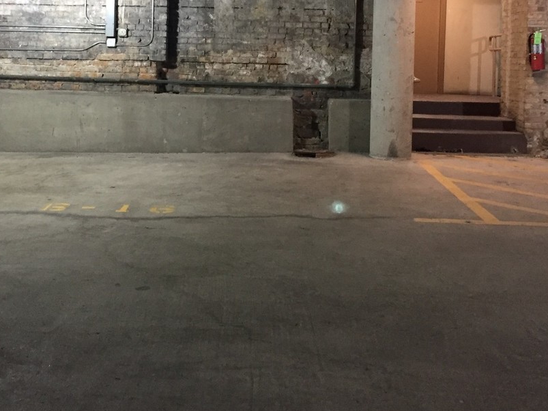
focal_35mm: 52
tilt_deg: -1.8
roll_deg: -2.0
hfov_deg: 36.3
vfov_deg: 27.4
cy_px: 74
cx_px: 169
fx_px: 823
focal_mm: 4.15
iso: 250
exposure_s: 1/17
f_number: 2.2
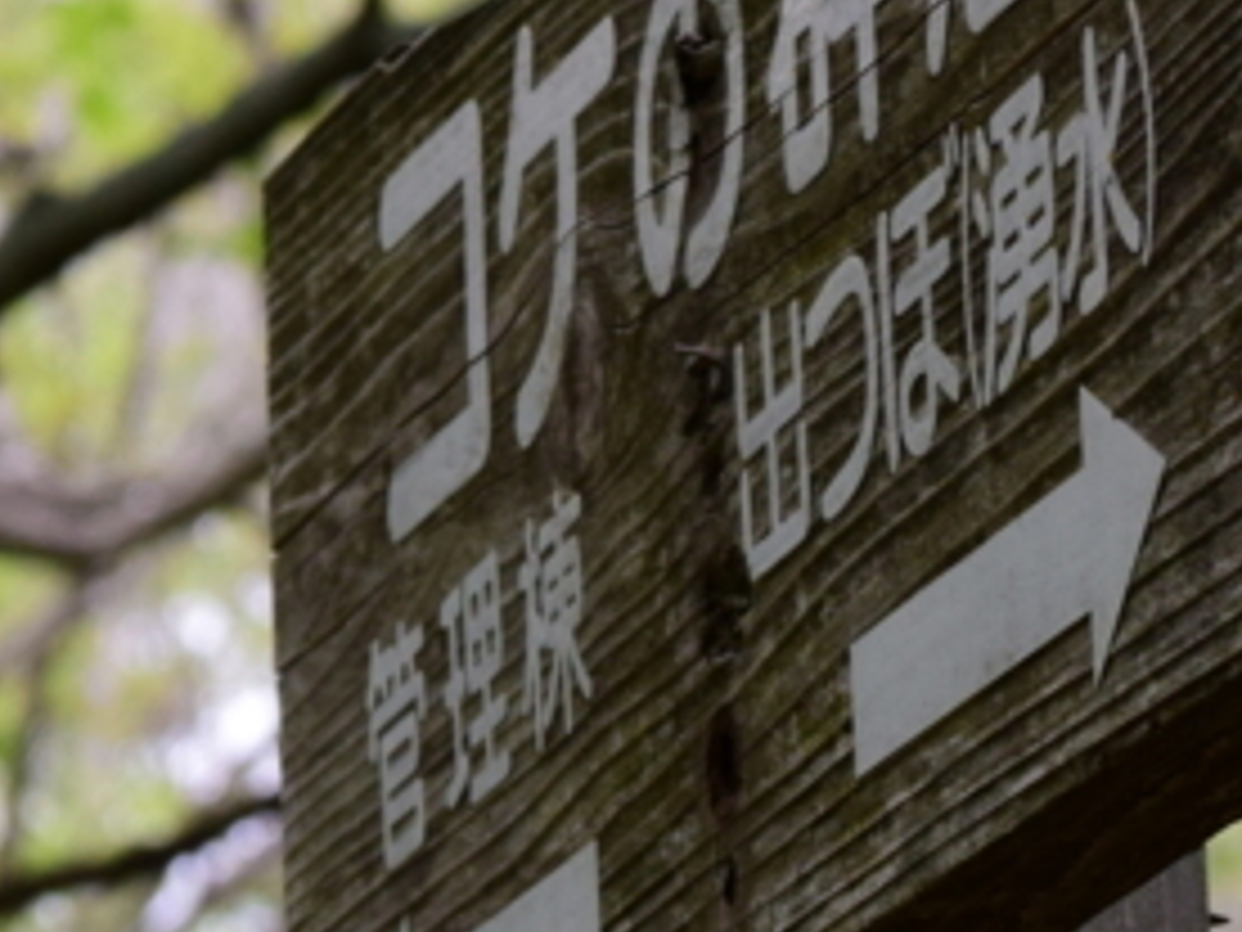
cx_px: 1179
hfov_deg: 5.3
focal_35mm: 375
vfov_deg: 3.9
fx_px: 13455
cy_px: 1366
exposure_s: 1/250
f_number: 9
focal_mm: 70
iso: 800
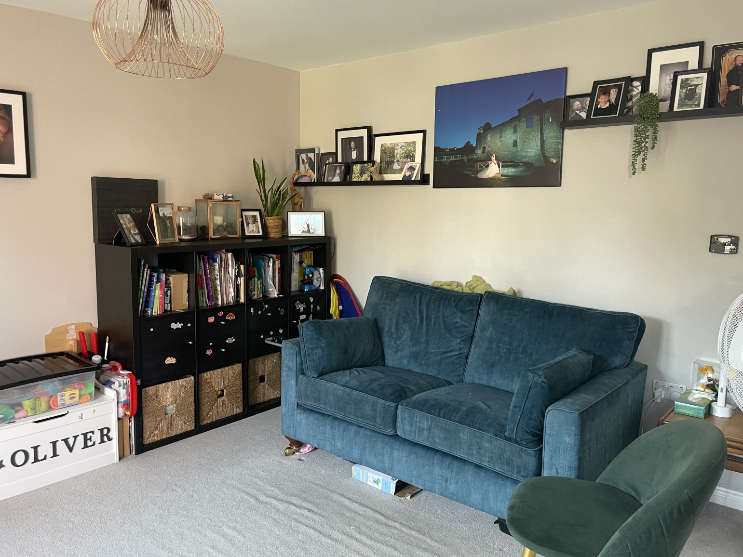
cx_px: 361
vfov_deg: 51.4
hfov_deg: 65.3
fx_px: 580
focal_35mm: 27
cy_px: 280
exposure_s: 1/60
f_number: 1.6
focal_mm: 4.2
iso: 160
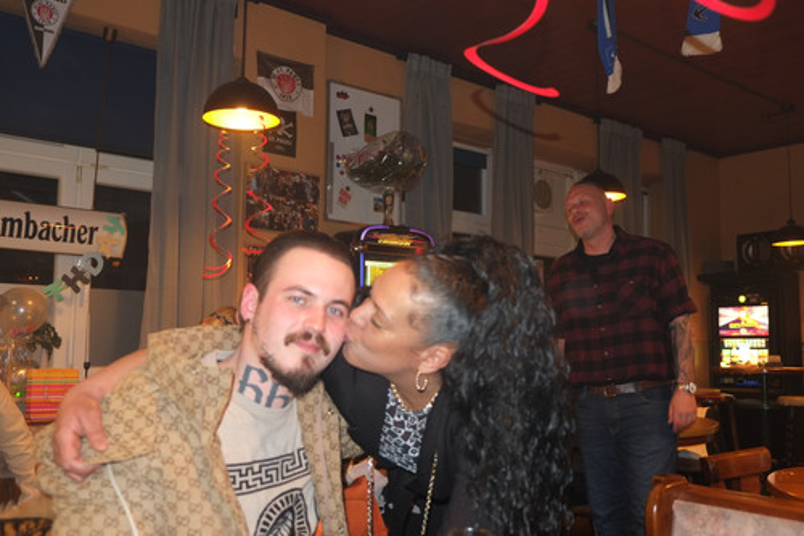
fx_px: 737
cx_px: 402
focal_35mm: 33
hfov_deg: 57.2
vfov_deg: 39.9
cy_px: 268
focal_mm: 22.3
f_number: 3.2
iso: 800
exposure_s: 1/15
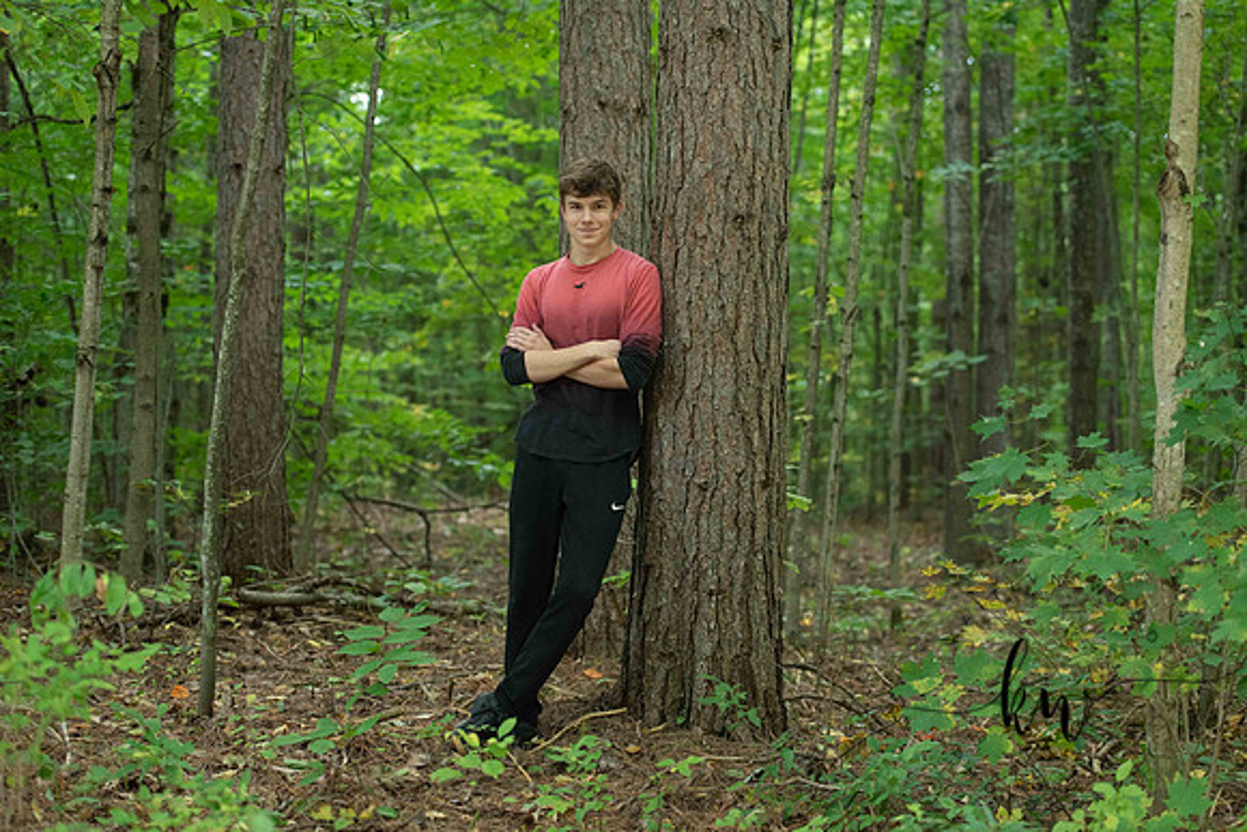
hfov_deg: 28.8
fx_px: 2425
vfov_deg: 19.5
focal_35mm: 70
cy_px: 416
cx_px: 624
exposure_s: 1/200
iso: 800
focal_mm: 70
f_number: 2.8
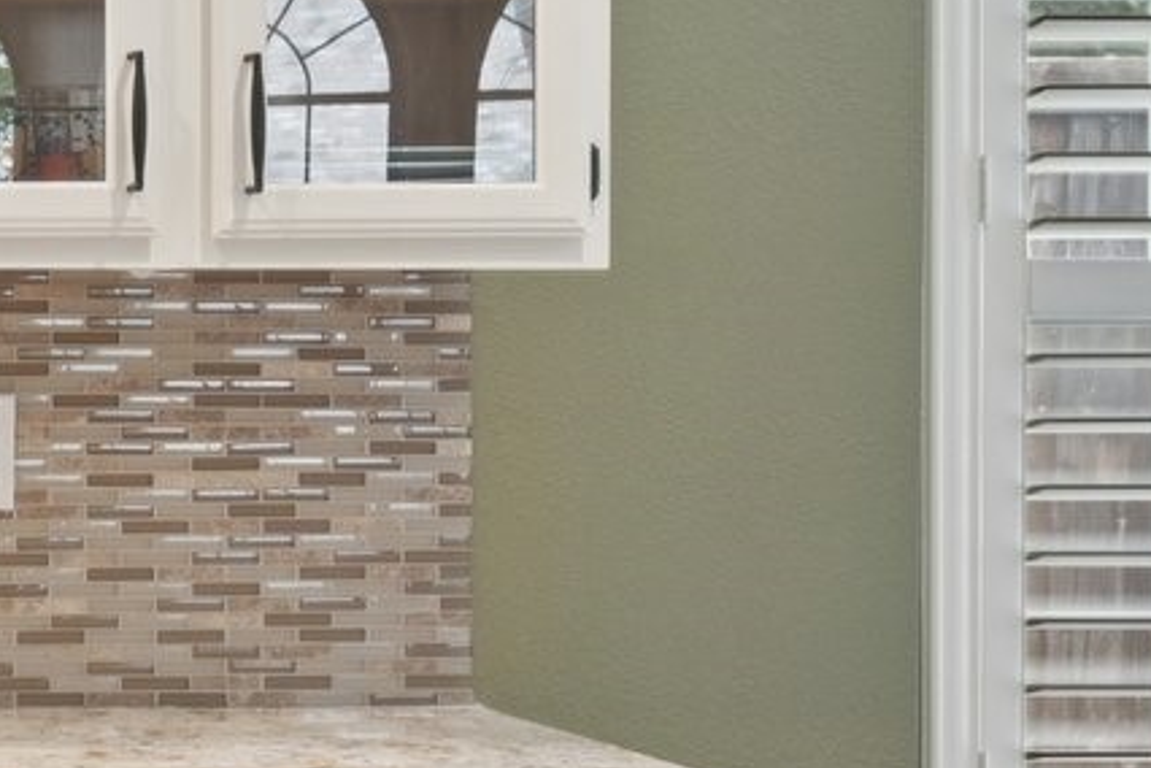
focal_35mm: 101
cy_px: 269
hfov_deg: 16.2
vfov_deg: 13.5
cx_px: -1062
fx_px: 3229
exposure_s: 1/15
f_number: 8
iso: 400
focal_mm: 21
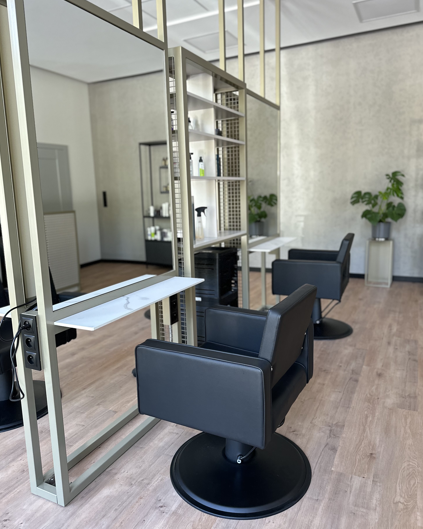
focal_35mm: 26
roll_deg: +1.2
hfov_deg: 54.9
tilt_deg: -8.4
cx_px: 211
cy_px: 256
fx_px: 407
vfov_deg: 66.0
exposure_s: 1/60
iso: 320
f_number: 1.78
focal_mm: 6.86
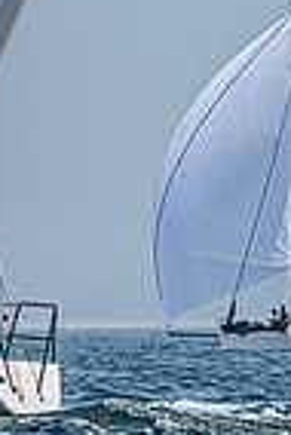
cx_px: -406
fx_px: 6821
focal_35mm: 564
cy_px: 22
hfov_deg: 2.4
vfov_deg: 3.6
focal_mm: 110
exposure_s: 1/5000
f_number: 6.3
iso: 400
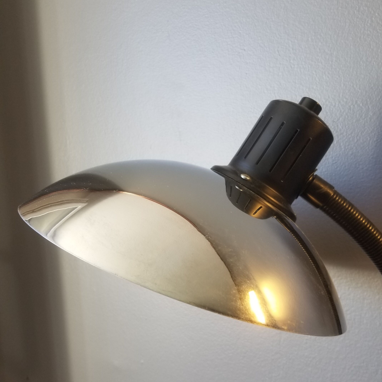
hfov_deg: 52.5
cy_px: 234
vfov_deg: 52.1
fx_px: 387
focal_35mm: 31
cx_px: 193
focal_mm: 4.25
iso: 80
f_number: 1.7
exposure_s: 1/50
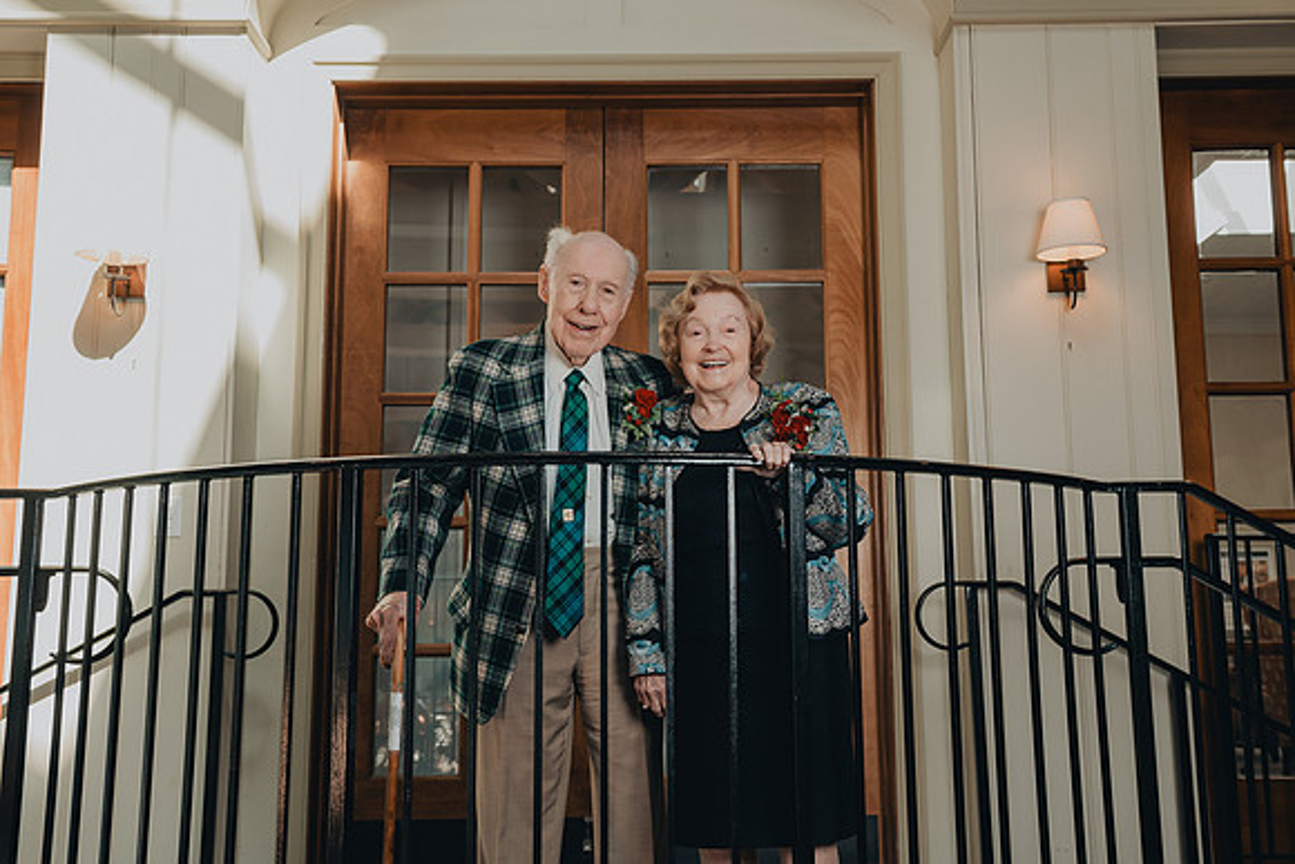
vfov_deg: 36.1
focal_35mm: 37
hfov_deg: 52.0
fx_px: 1327
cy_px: 432
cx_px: 648
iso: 400
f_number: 5.6
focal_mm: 36
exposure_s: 1/200
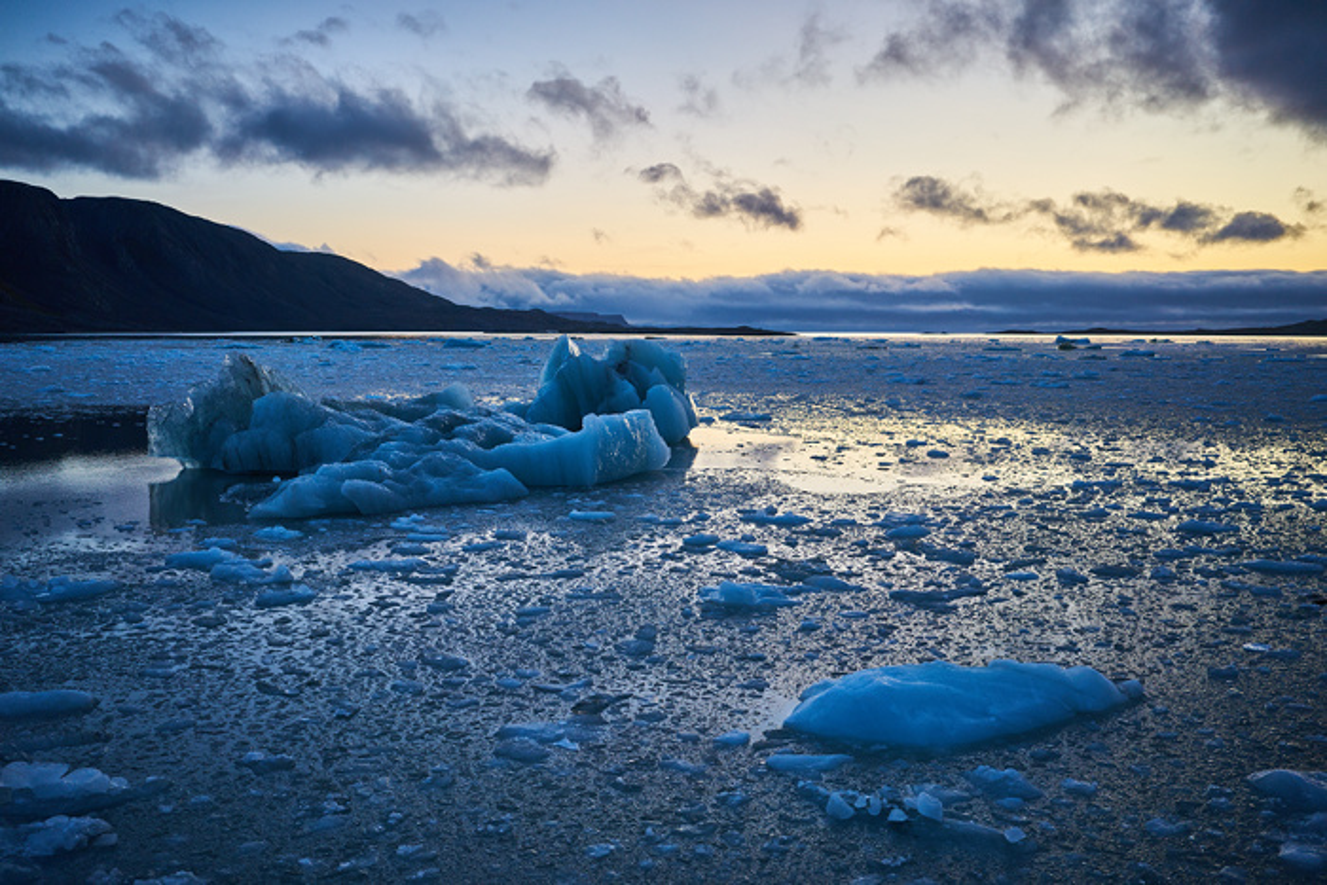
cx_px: 664
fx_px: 1290
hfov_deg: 54.4
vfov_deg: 37.9
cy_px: 442
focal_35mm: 35
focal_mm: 35
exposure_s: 1/200
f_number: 4
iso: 400
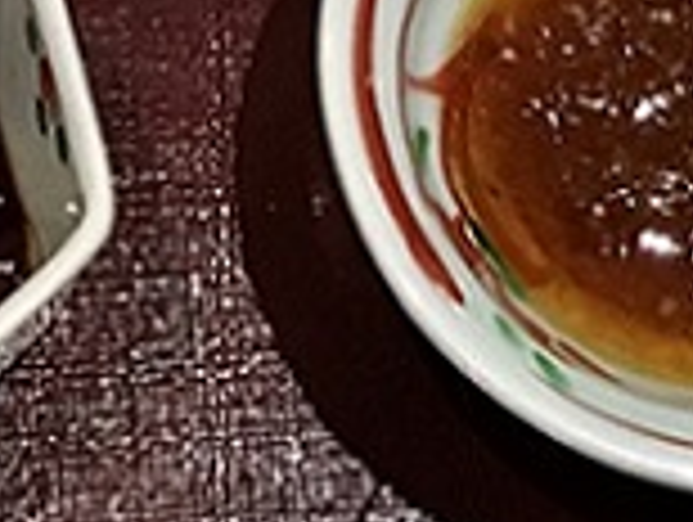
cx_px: 7
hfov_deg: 11.7
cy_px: -279
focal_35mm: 167
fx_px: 3348
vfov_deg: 8.7
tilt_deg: -64.7
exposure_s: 1/17
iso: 40
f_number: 1.8
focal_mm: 3.99
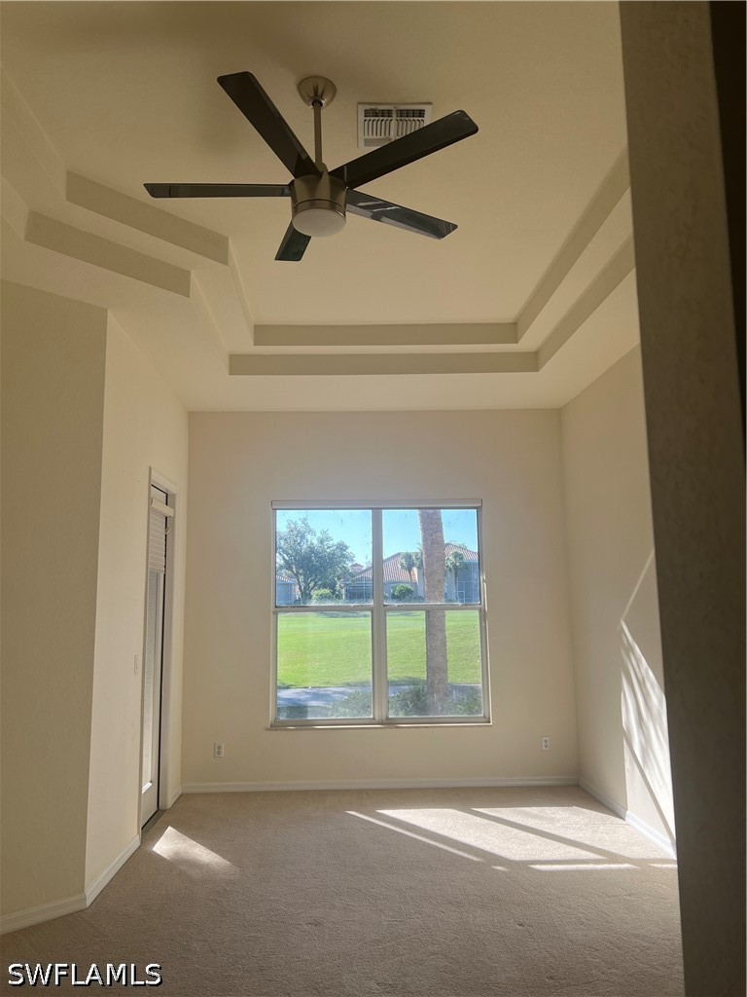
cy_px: 498
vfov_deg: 67.3
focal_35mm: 26
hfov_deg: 53.1
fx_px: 748
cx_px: 374
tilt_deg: +9.5
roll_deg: +0.9
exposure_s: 1/753
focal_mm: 5.7
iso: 50
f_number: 1.5
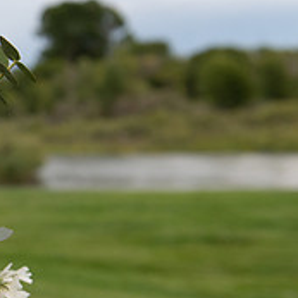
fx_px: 1110
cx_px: -200
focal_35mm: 114
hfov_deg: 13.9
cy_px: 173
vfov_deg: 15.3
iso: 500
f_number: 5.6
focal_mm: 40
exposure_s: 1/250
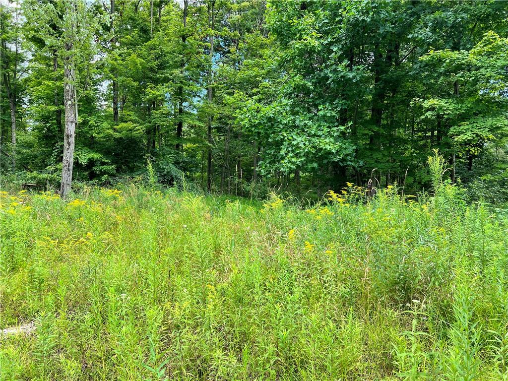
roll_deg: -0.6
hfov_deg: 67.3
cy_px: 190
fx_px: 382
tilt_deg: -3.0
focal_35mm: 26
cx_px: 254
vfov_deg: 53.1
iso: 50
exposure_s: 1/650
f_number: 1.5
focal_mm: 5.7
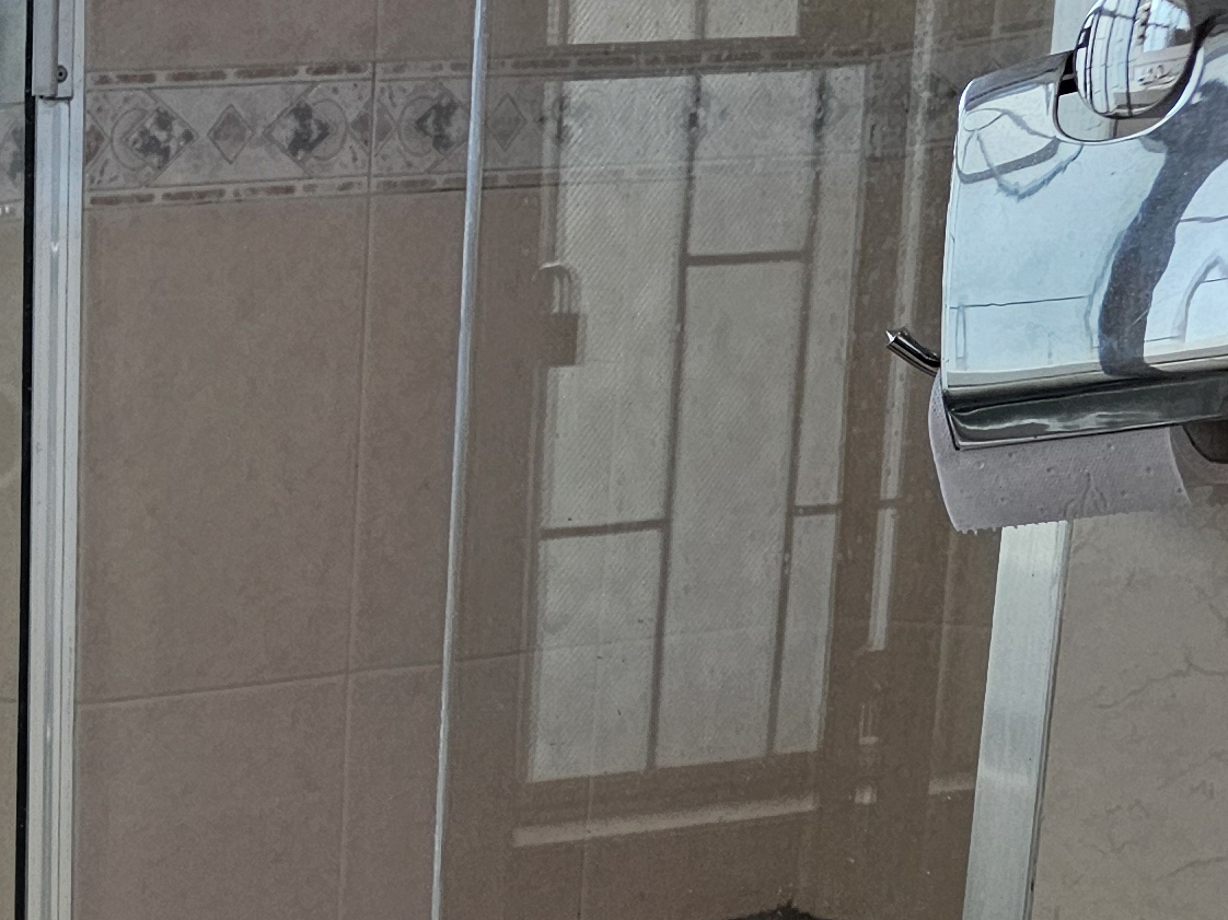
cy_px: 1291
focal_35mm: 82
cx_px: -656
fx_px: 2908
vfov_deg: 16.7
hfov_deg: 20.2
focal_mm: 6.3
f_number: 1.7
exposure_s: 1/359
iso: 160
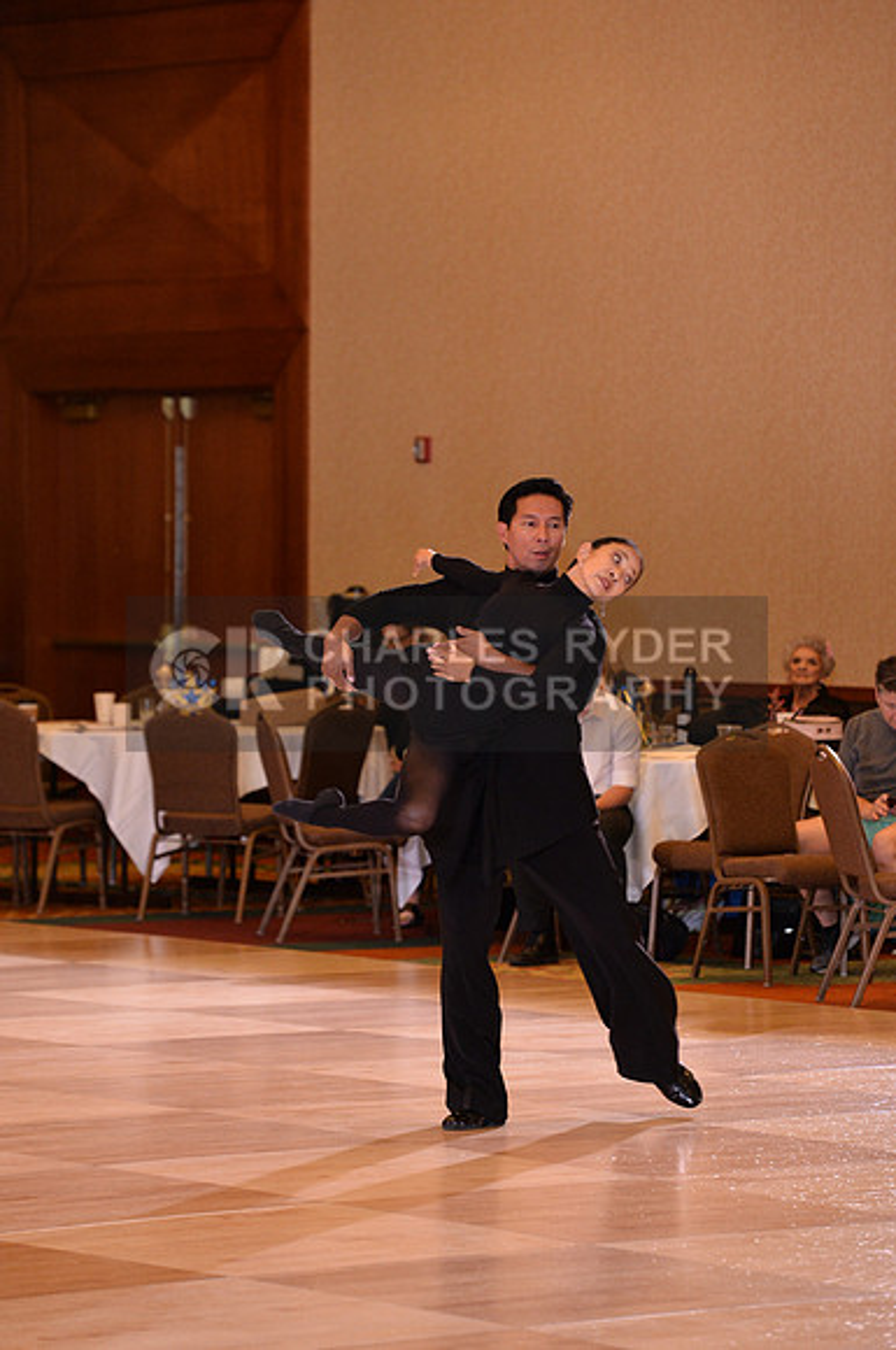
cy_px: 675
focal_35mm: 160
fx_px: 5991
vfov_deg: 12.9
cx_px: 448
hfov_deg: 8.6
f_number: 5
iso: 2000
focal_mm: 160
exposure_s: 1/250
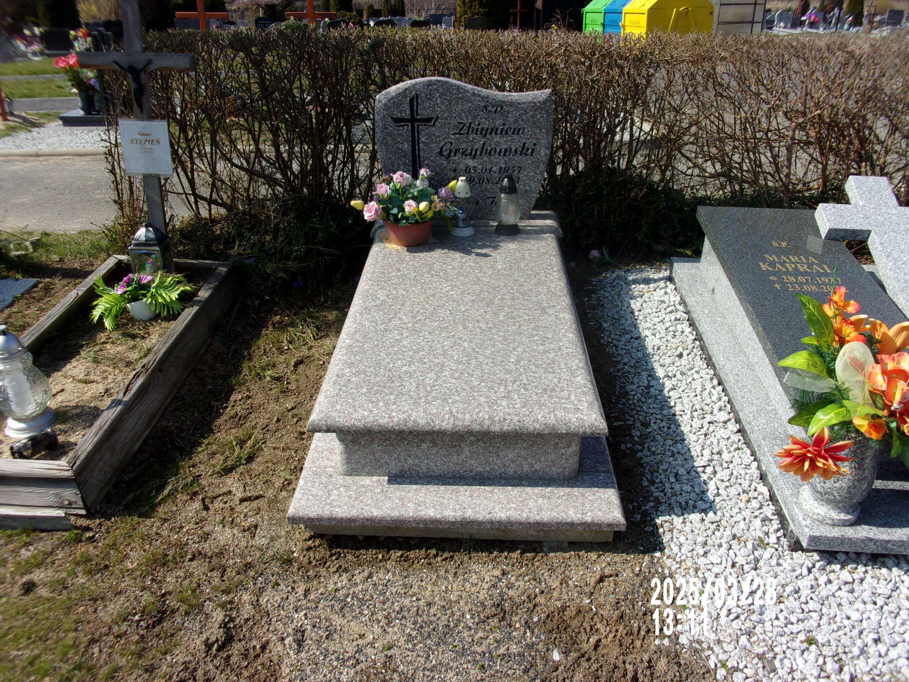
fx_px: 735
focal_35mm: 28
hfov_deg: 63.4
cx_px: 454
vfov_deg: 49.7
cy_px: 341
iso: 80
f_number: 10.8
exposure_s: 1/100
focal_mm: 5.1
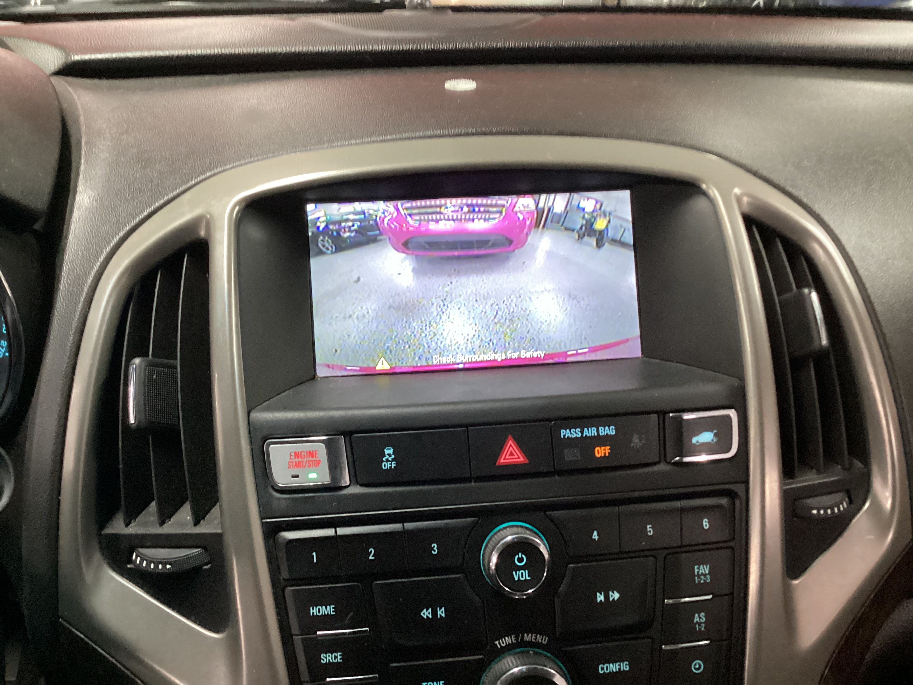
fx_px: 818
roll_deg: -2.6
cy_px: 342
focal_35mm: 31
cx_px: 456
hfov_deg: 58.4
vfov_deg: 45.4
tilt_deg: -28.7
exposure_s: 1/25
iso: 320
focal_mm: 3.3
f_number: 2.4
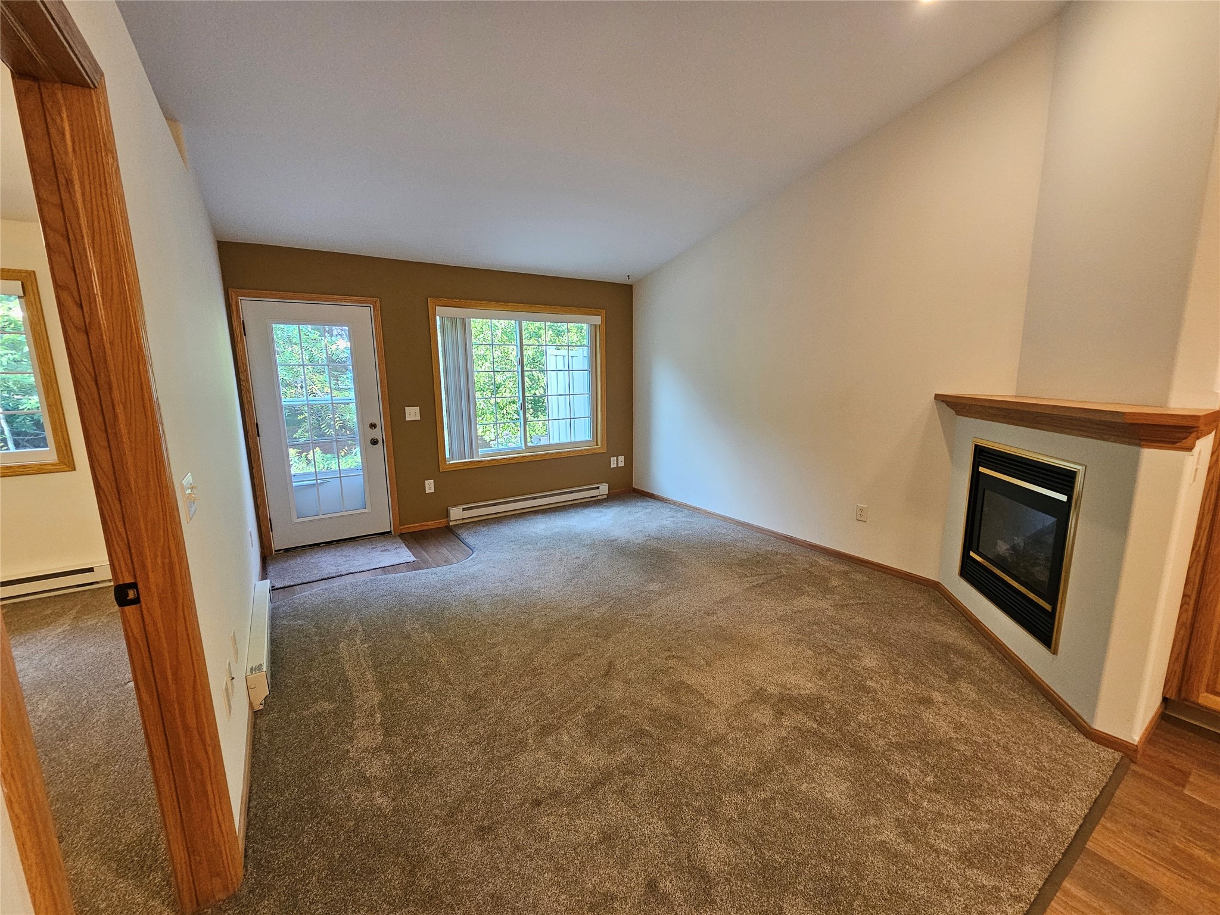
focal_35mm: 13
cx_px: 610
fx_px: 458
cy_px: 458
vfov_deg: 89.9
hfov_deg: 106.2
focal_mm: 2.2
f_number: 2.2
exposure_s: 1/60
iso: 320
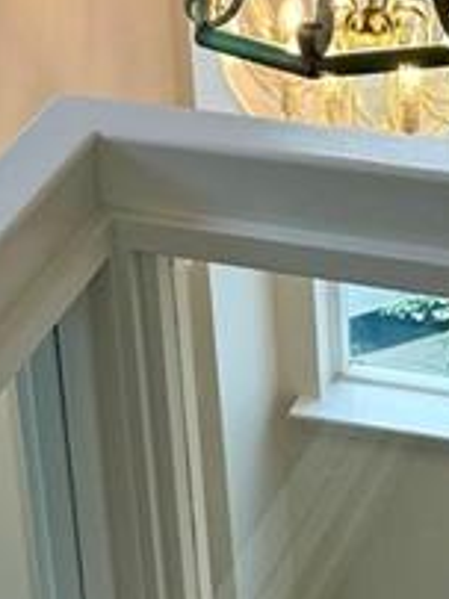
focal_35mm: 142
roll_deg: +4.6
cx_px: 71
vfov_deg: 13.8
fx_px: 2458
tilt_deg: -25.5
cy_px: 89
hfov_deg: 10.4
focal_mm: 6.76
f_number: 1.78
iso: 80
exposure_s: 1/120
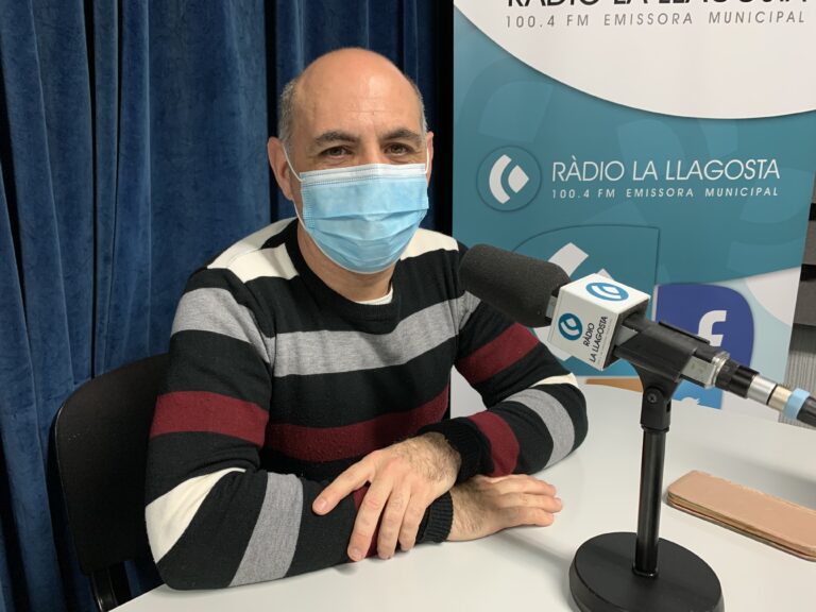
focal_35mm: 26
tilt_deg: -14.6
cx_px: 408
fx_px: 613
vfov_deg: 53.1
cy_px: 306
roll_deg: +1.6
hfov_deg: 67.3
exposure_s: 1/50
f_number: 1.8
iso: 200
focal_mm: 4.25
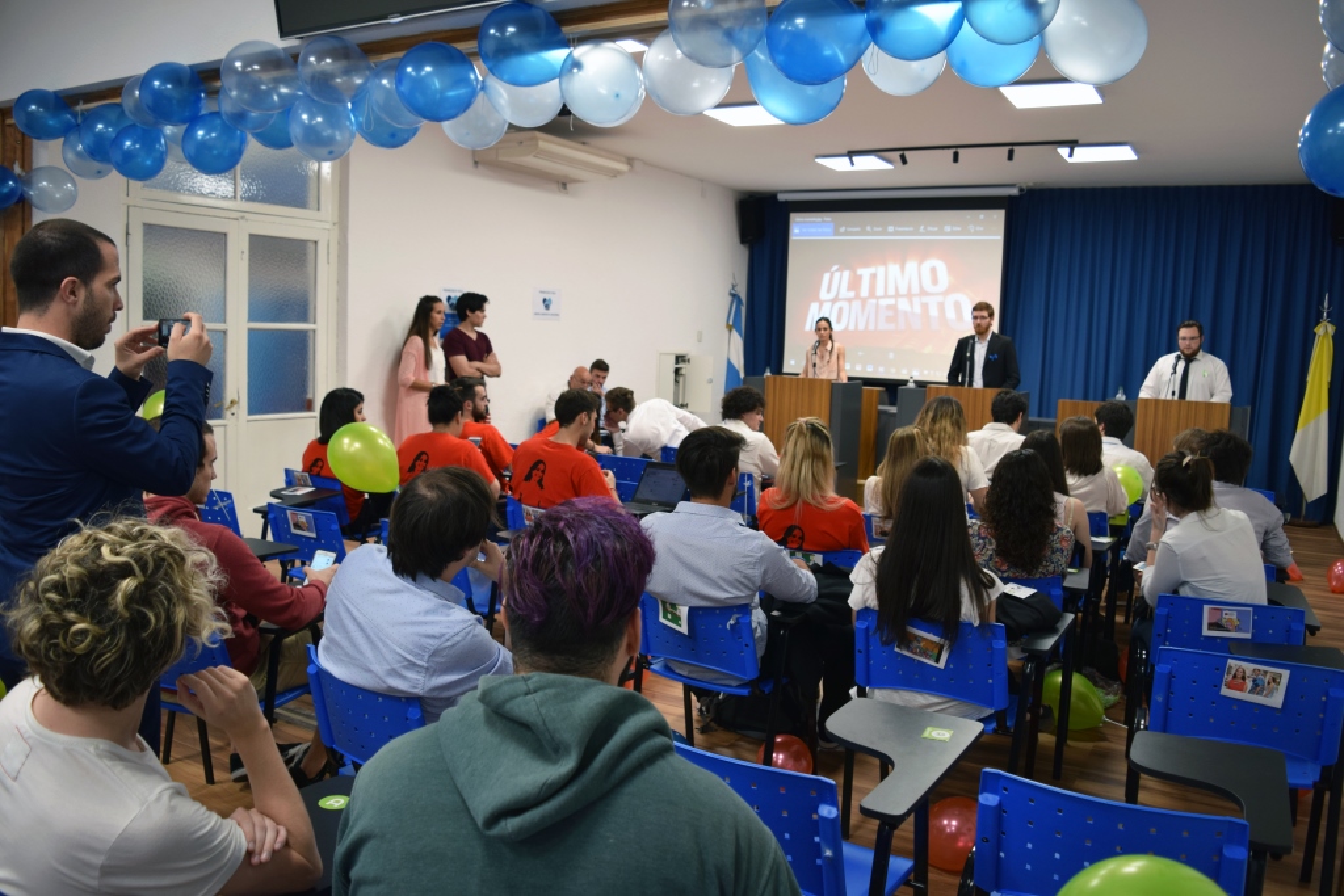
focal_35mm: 27
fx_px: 1008
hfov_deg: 67.4
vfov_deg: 47.9
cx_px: 672
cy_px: 448
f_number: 4
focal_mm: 18
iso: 450
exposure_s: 1/60
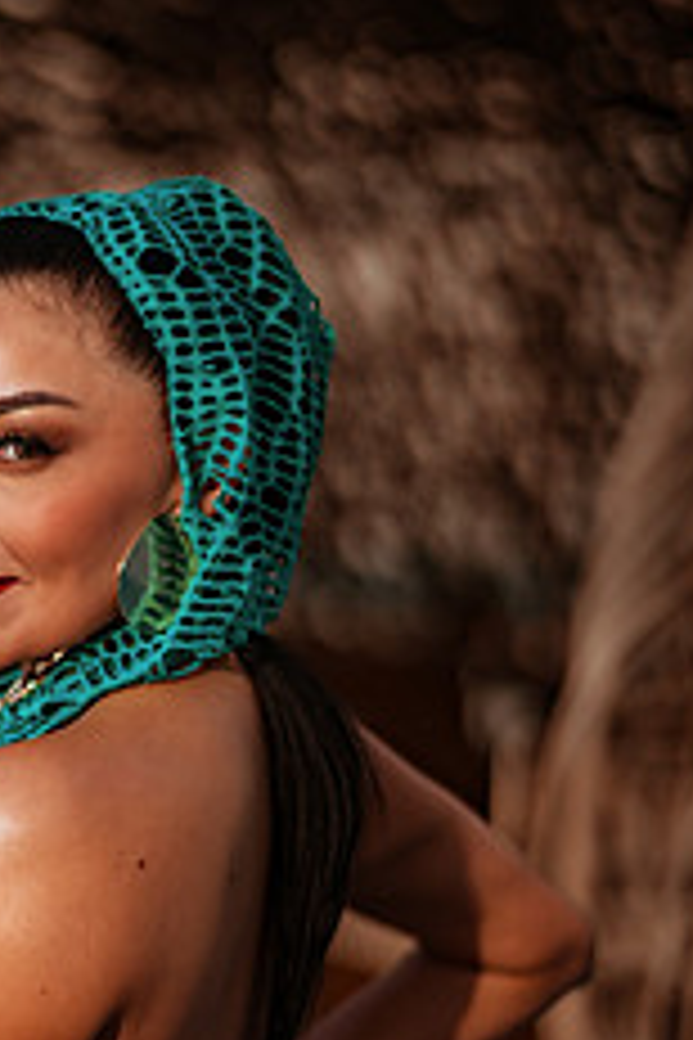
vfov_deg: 18.0
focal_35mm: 113
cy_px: 819
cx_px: 63
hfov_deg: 12.0
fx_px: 3263
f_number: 1.4
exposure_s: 1/8000
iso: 80
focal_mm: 58
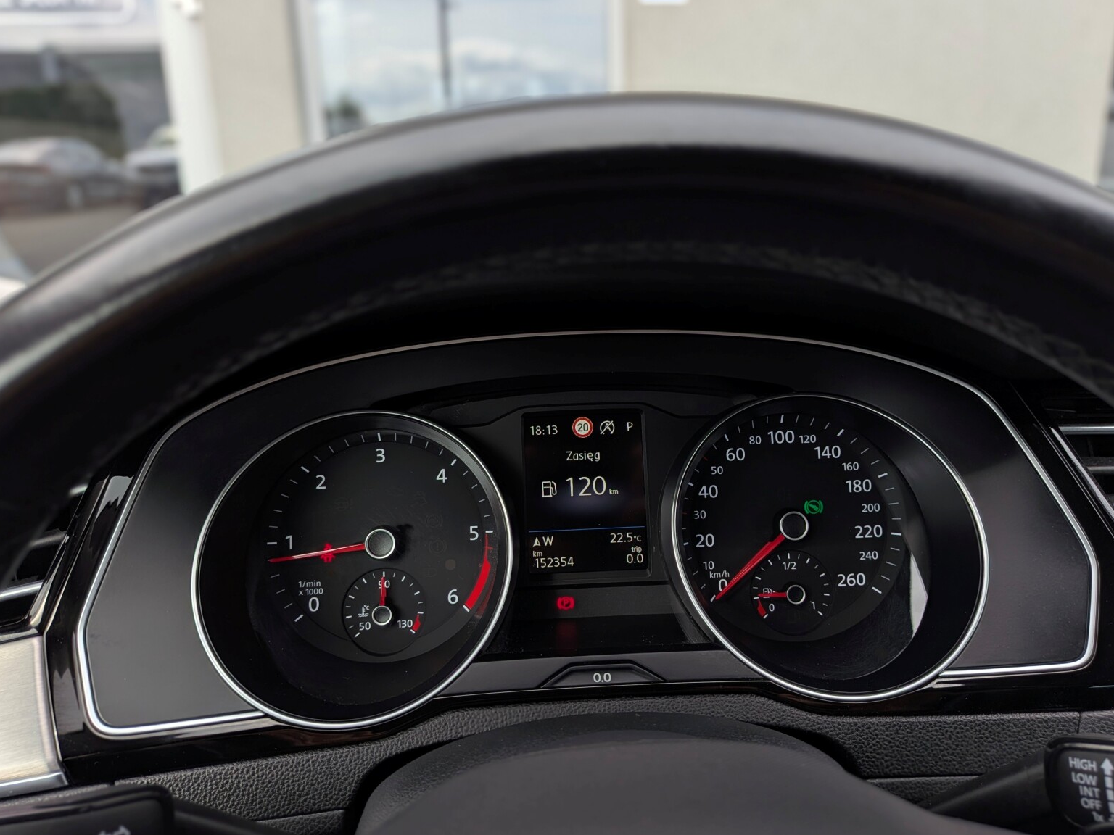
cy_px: 422
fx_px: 805
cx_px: 553
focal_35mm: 25
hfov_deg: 69.4
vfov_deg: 54.9
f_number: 1.7
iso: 30
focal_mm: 4.53
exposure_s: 1/415
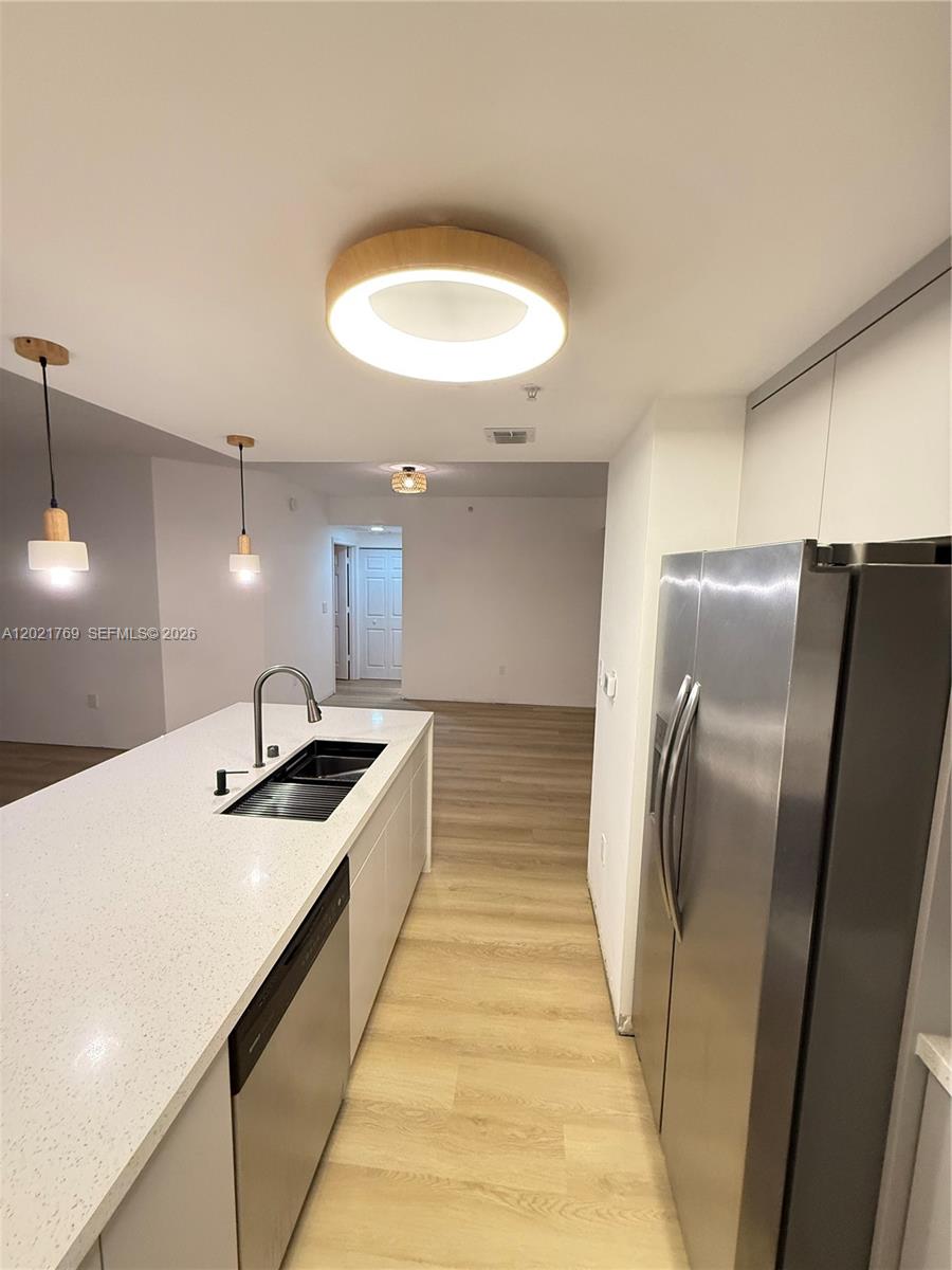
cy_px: 635
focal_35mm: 14
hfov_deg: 85.7
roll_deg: -1.3
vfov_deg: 102.1
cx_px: 476
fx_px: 513
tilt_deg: -6.7
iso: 500
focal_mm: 2.22
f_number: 2.2
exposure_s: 1/60
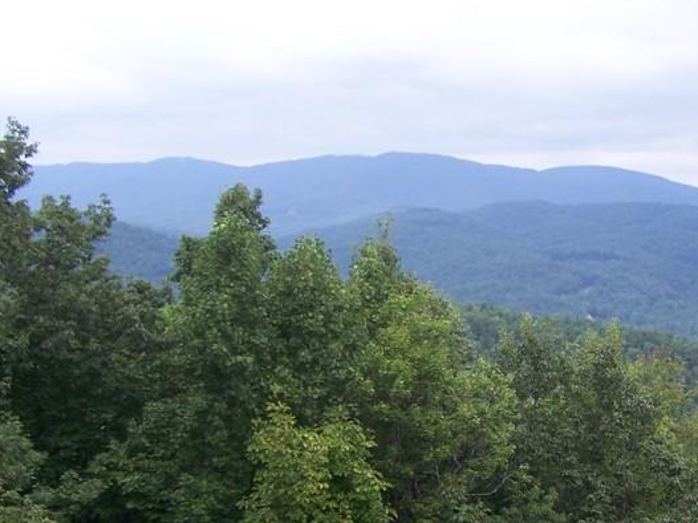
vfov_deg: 19.8
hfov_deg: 25.6
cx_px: 612
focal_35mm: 74
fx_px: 1491
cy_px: 354
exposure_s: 1/200
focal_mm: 6.3
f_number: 2.8
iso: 64
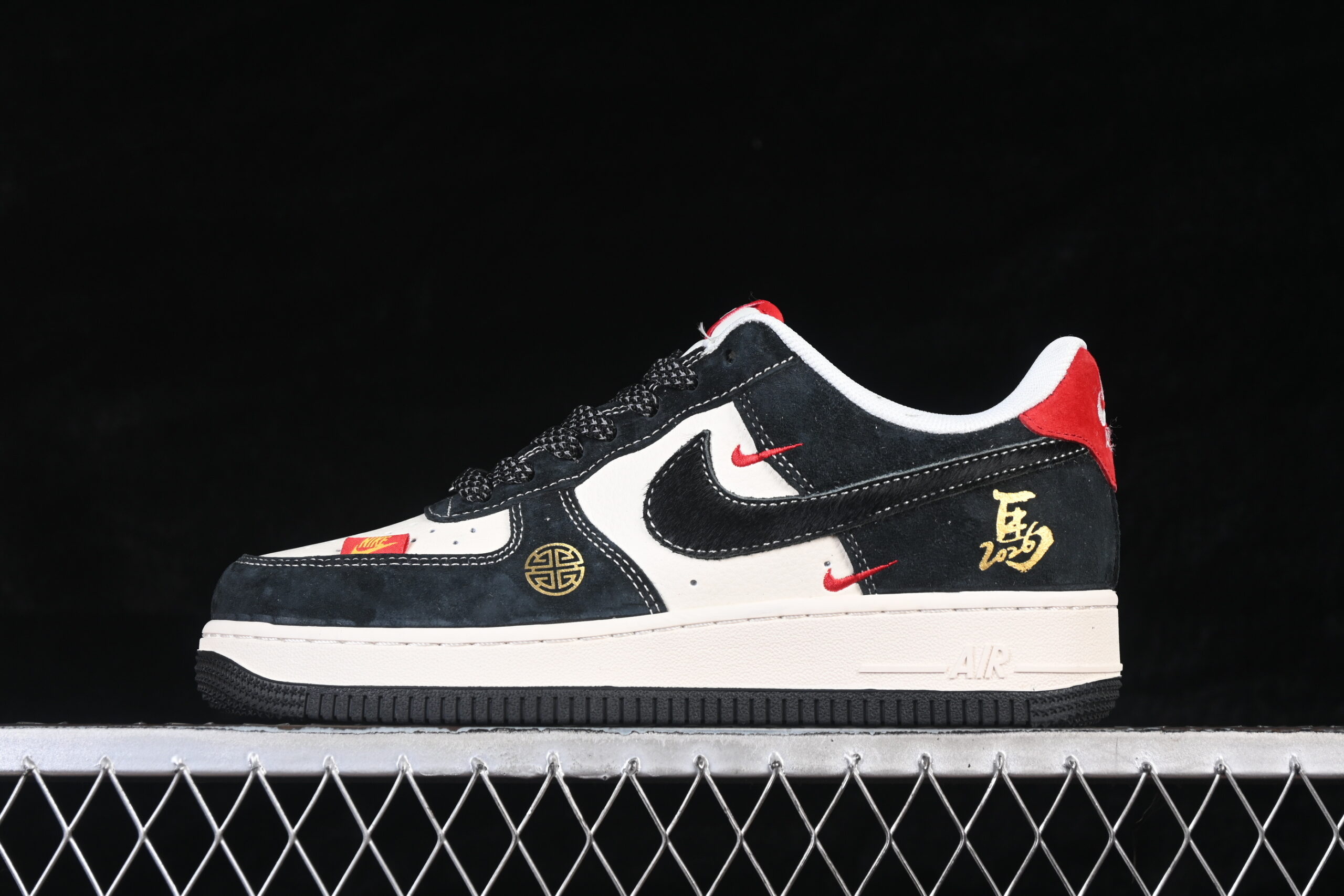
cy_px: 448
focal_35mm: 75
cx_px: 672
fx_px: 2800
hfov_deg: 27.0
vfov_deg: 18.2
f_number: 6.3
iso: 160
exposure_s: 1/60
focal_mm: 50
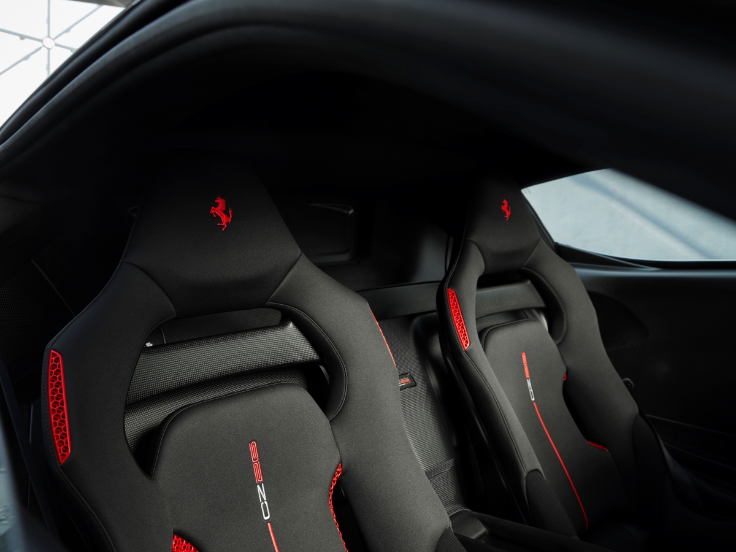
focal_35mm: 29
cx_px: 368
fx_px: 617
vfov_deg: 48.2
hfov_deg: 61.7
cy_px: 276
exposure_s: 1/200
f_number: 9
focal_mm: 36.2
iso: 2500
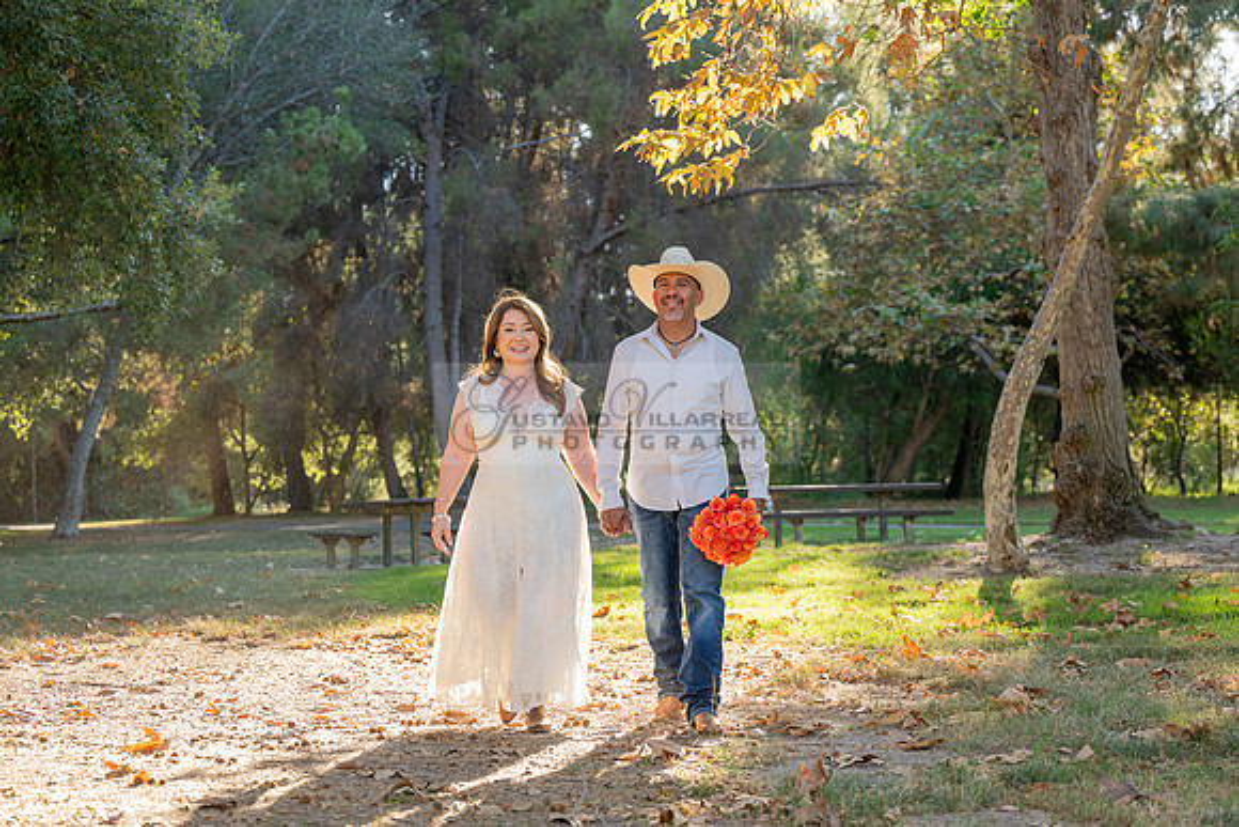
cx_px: 620
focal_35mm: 70
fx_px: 2410
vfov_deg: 19.5
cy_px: 414
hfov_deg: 28.8
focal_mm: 70
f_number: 4
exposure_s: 1/200
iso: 200
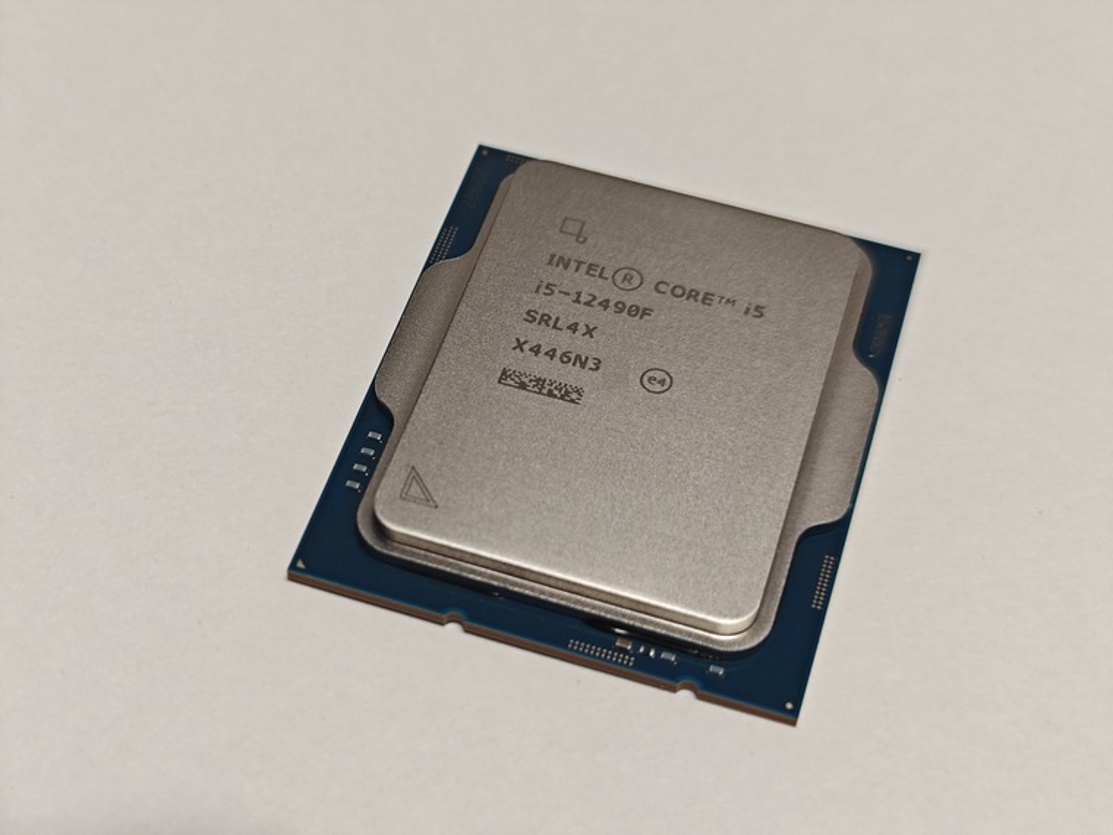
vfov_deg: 25.2
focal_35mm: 58
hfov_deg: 33.2
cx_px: 556
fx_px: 1865
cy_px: 418
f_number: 1.9
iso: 500
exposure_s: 1/100
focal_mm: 8.7
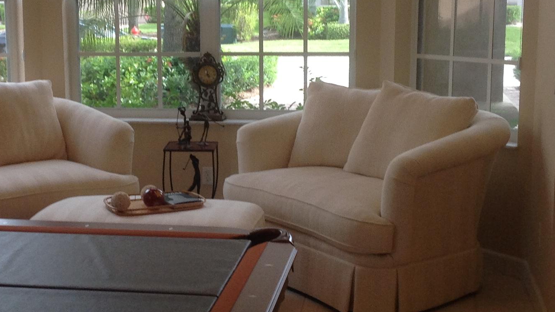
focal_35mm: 74
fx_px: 1089
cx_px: 195
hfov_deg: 28.4
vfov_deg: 16.3
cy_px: 125
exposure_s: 1/120
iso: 100
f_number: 2.4
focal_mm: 4.28
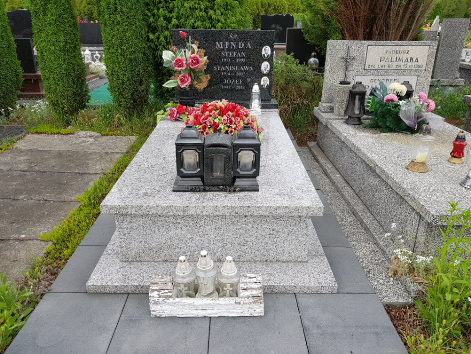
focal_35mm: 26
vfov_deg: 53.1
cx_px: 236
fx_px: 354
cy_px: 177
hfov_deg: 67.3
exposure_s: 1/154
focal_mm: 4.2
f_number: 1.7
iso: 40
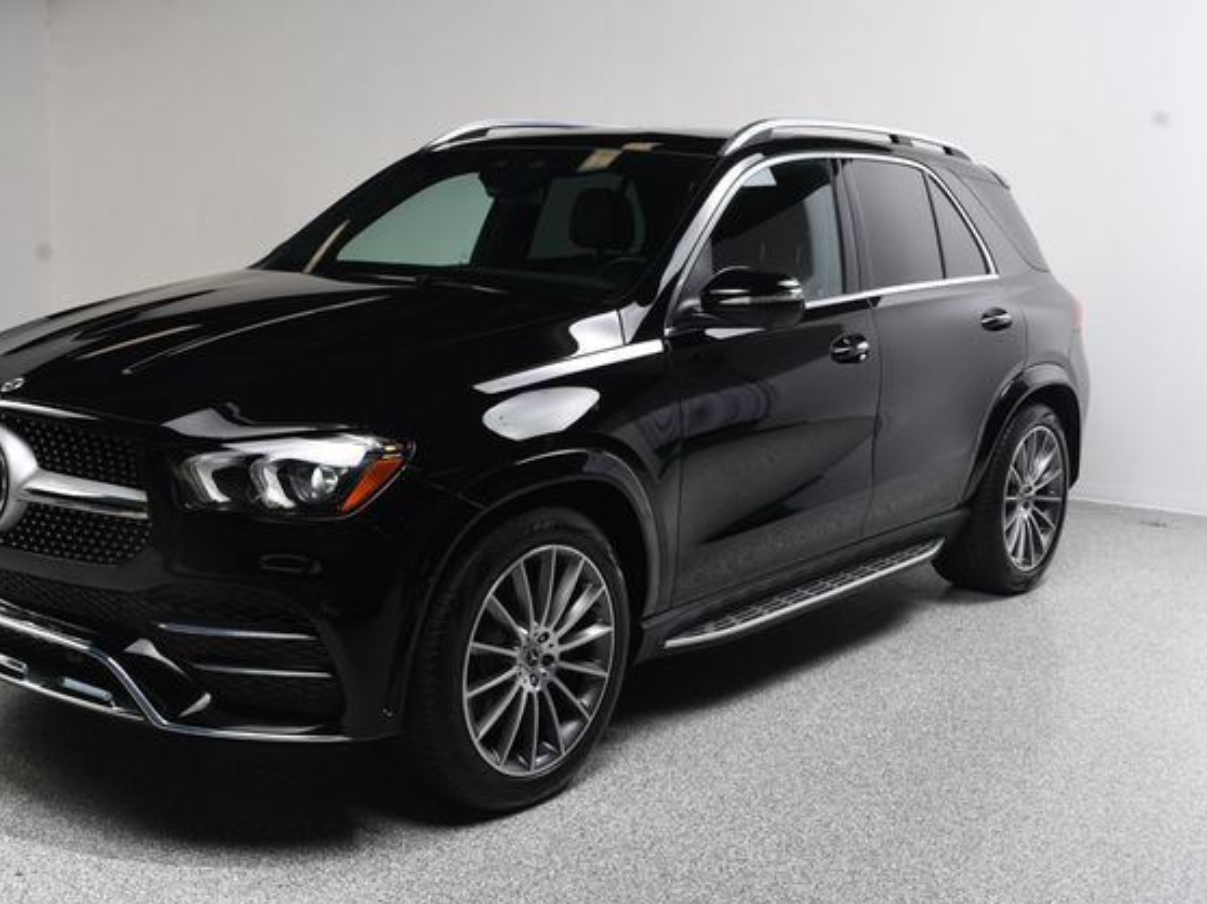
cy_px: 458
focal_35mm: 43
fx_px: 1499
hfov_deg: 43.8
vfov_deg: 33.6
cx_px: 517
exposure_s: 1/160
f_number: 10
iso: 100
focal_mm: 26
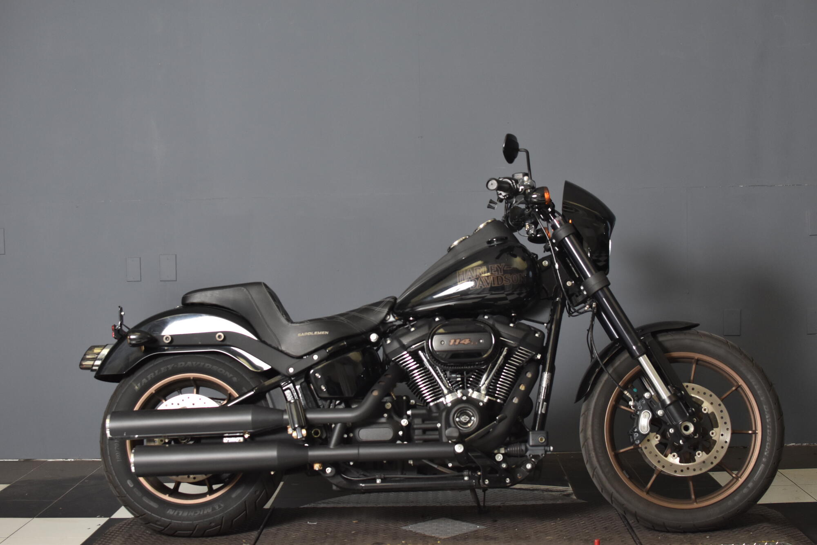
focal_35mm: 52
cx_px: 408
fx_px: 1191
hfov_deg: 37.9
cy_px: 272
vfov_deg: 25.7
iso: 800
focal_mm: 35
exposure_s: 1/160
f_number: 4.5
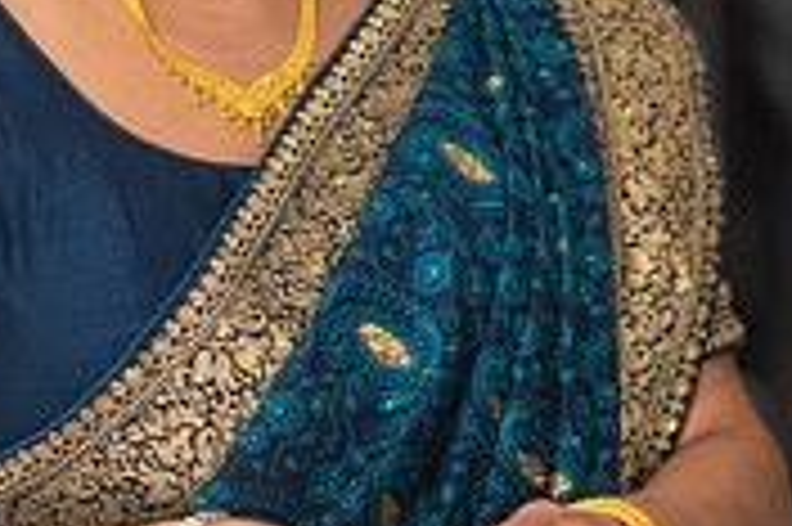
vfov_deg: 4.9
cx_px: 657
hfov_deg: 7.4
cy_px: 119
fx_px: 6154
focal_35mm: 280
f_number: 1.8
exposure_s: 1/160
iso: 200
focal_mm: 85
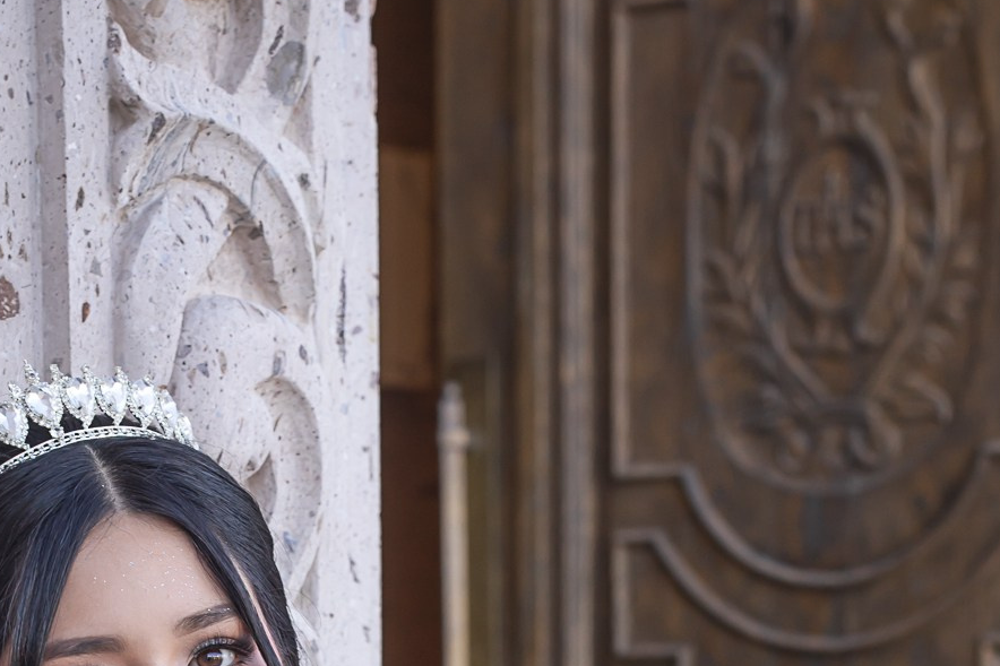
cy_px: 1159
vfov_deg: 8.1
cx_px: 367
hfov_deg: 12.6
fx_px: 4527
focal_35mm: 163
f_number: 5
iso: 200
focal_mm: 60
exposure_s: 1/160
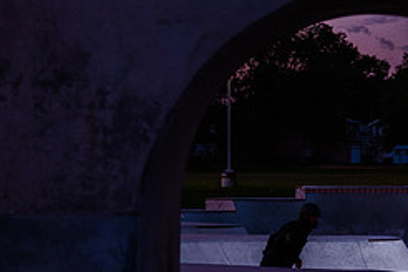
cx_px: 309
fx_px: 1847
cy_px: 268
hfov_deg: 12.6
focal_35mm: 163
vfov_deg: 8.4
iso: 2500
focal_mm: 66
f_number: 4
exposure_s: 1/160
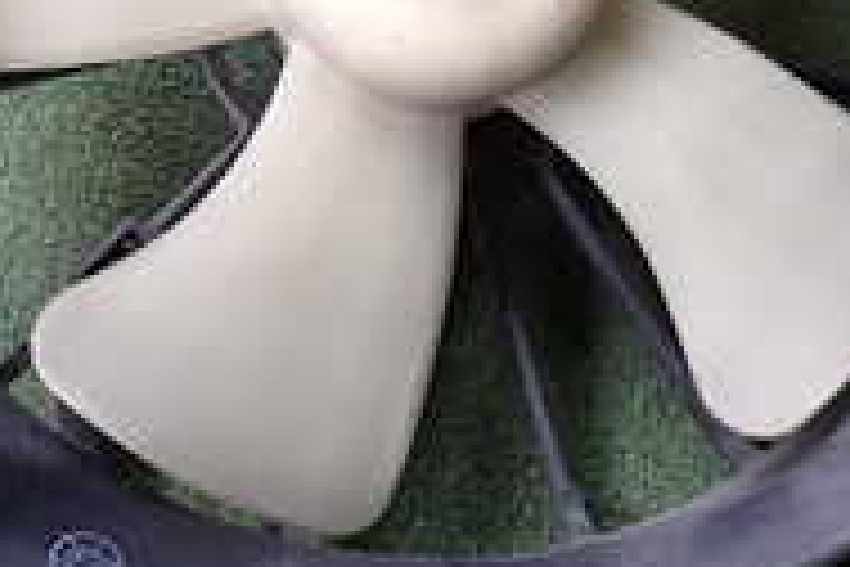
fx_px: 2337
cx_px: 387
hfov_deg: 20.6
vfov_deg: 13.7
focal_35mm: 99
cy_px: 63
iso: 160
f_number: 2.3
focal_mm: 5.4
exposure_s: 1/125
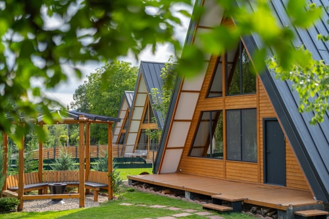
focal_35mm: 51
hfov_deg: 38.8
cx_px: 167
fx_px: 468
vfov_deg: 26.4
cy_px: 110
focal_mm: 50
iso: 100
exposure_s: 1/5000
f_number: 1.4
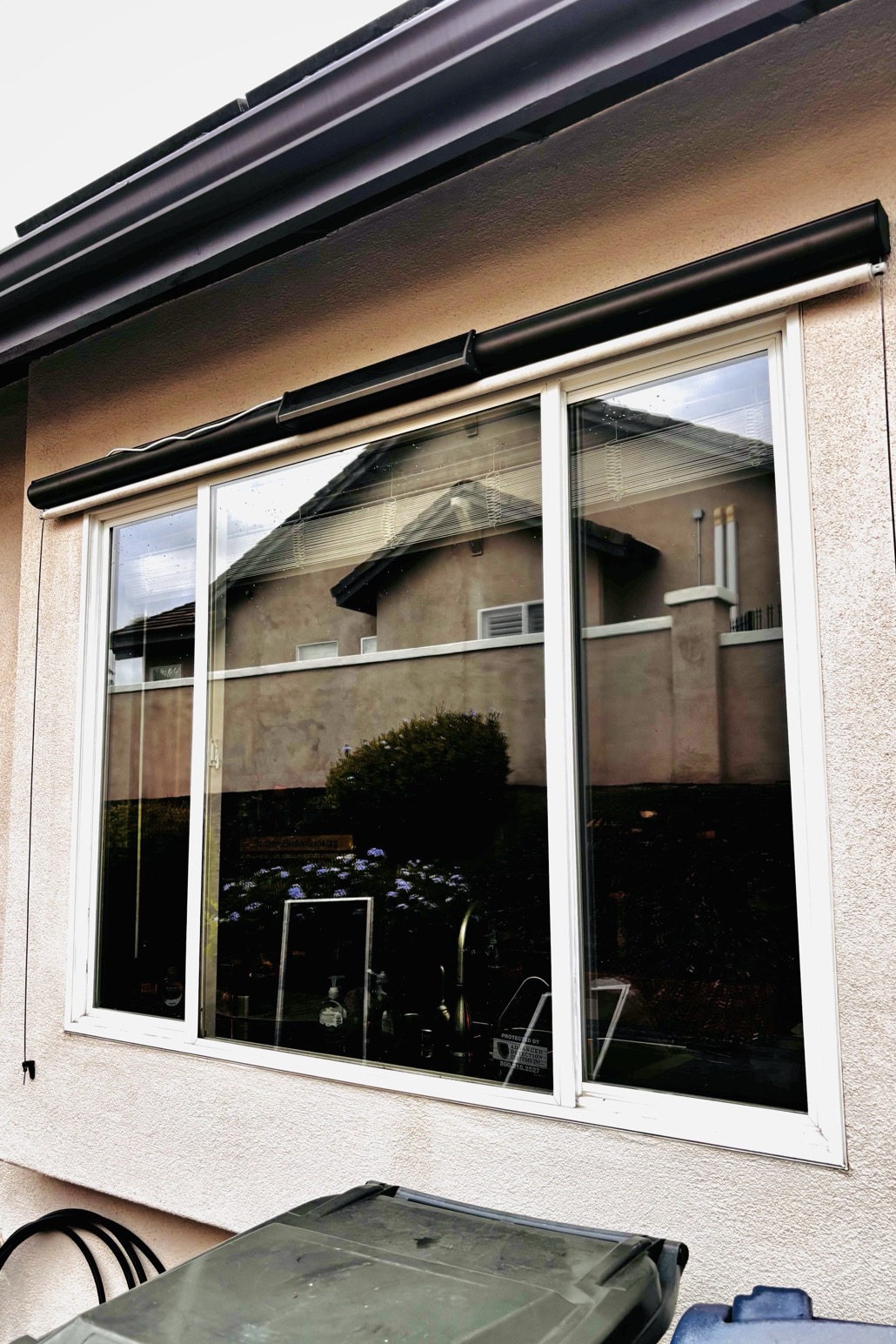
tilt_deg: +7.1
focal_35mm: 28
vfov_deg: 65.5
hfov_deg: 46.4
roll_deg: -0.8
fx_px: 1045
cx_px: 452
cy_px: 683
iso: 80
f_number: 1.6
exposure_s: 1/121
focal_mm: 5.96
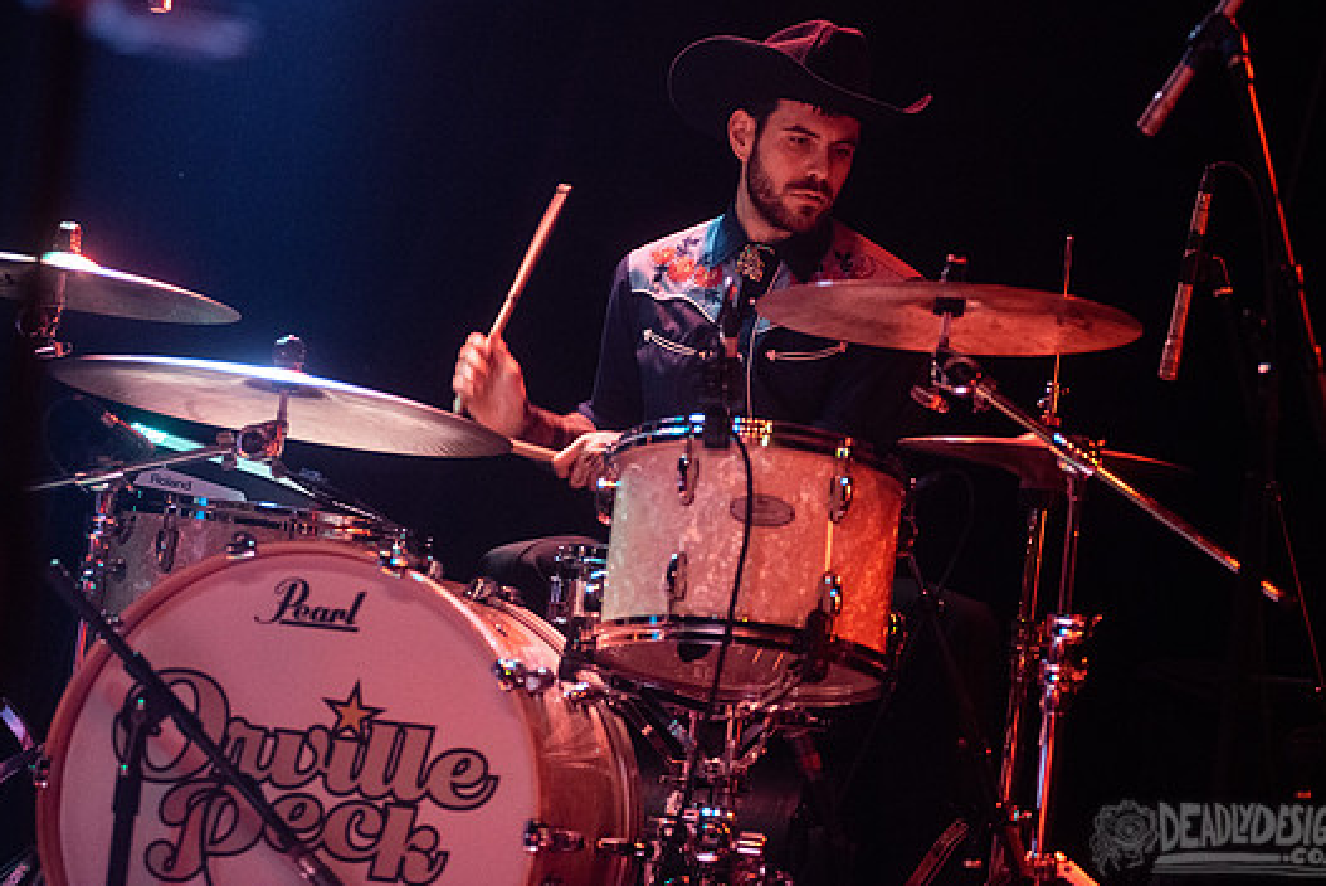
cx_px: 659
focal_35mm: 88
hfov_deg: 23.1
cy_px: 404
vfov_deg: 15.5
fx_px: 3243
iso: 3200
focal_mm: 80
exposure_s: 1/200
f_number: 3.2
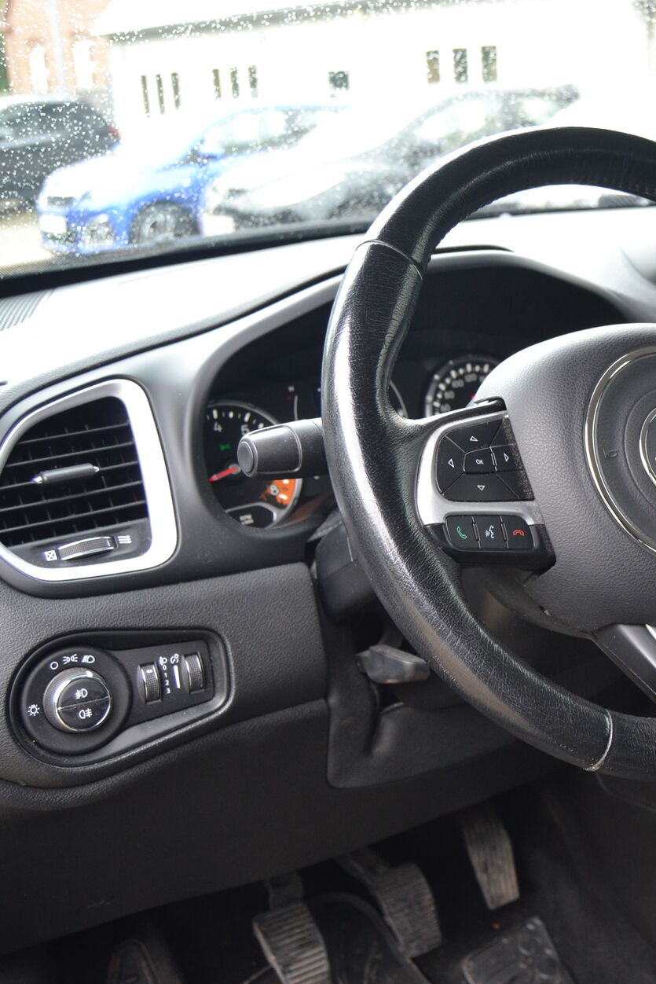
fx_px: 1257
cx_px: 666
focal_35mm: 46
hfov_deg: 27.5
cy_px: 491
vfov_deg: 42.7
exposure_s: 1/80
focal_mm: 20
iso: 400
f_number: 4.5
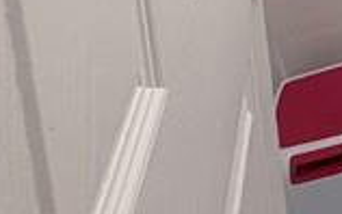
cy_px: -374
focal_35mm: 96
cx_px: 701
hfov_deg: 16.2
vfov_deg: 10.6
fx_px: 895
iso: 125
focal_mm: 2.22
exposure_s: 1/120
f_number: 2.2
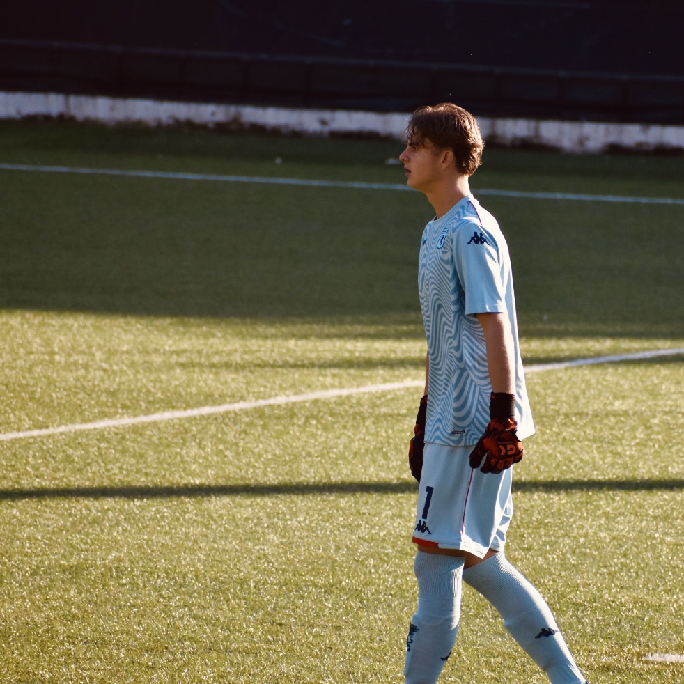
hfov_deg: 2.8
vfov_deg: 2.8
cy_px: 339
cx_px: 448
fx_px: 14106
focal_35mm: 631
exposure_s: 1/1000
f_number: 6.3
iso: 720
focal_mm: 300
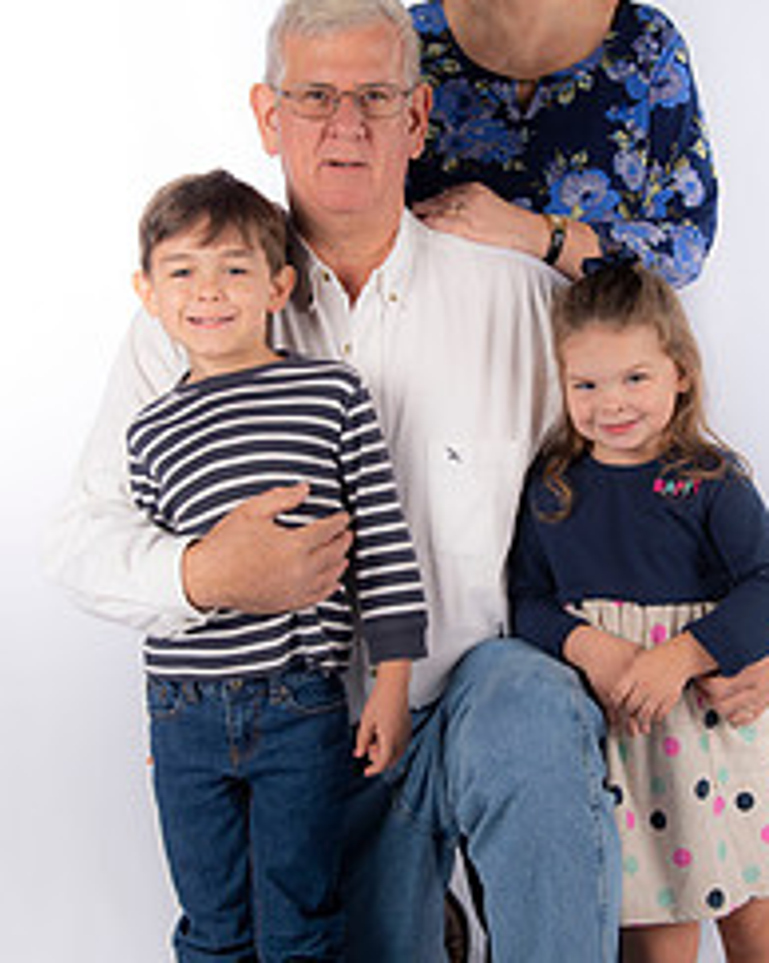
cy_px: 464
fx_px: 2279
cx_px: 497
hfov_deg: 19.1
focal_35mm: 80
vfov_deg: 23.9
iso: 100
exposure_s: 1/200
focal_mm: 46
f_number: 5.6
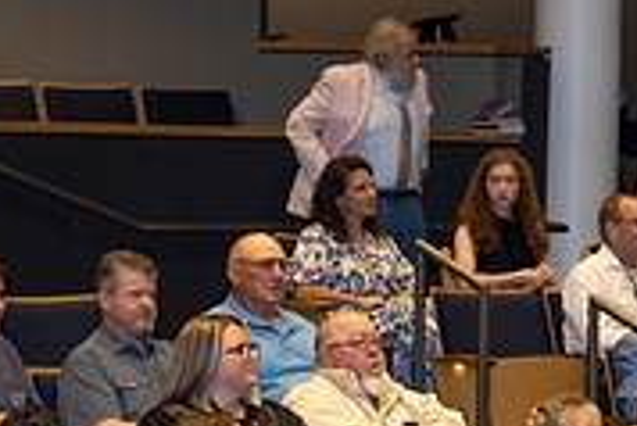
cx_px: 1002
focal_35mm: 208
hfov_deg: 9.6
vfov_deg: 6.6
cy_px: 374
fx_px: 3683
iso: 1000
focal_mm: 64
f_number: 5
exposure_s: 1/80
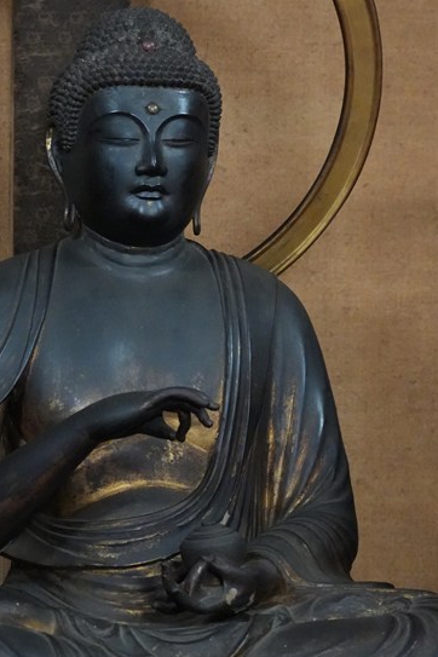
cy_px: 270
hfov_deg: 10.5
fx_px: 2372
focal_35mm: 130
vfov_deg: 15.8
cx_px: 177
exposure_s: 1/125
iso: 12800
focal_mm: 69
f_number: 4
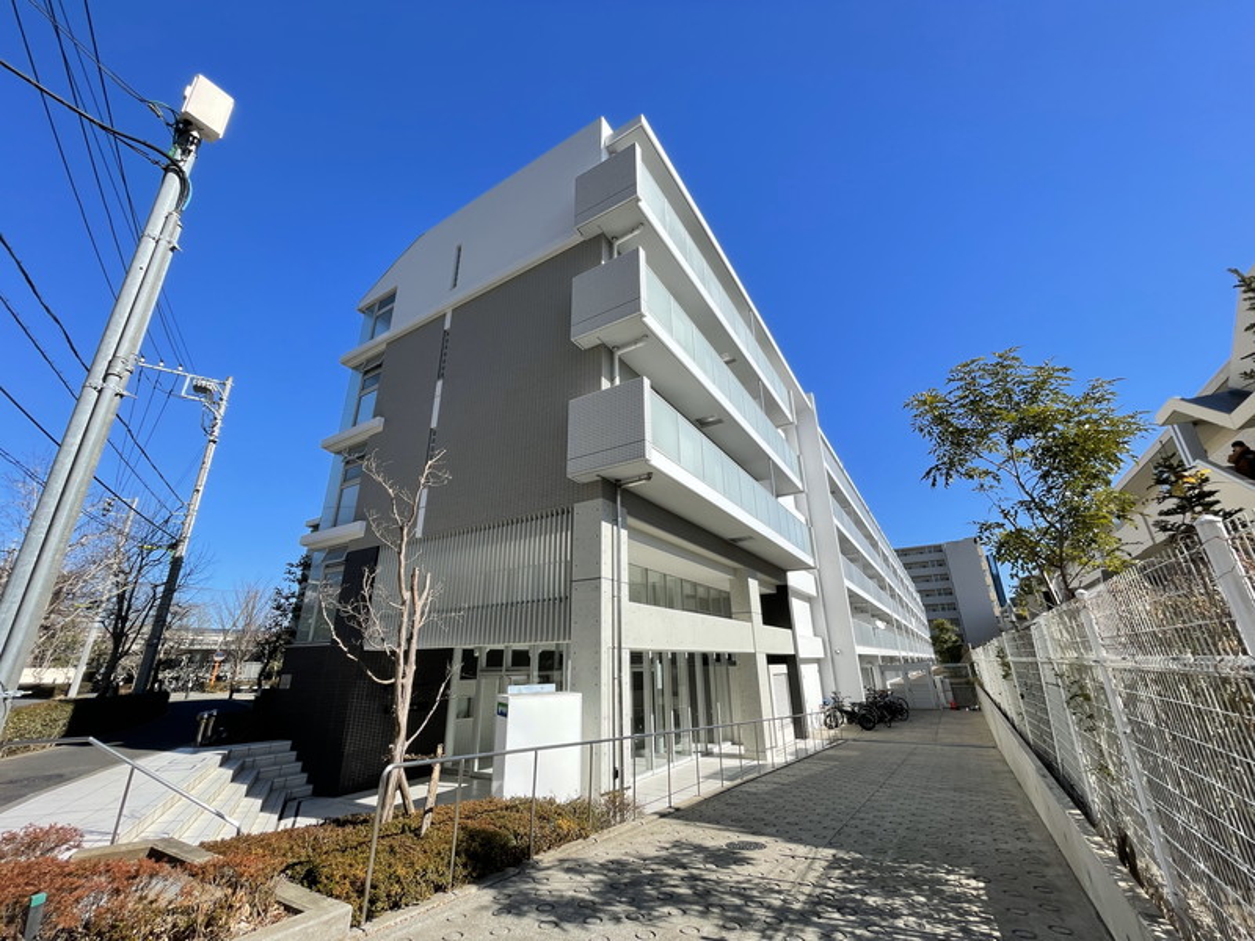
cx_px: 628
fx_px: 508
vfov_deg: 85.7
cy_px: 470
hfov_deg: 102.1
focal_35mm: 14
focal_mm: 1.55
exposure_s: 1/716
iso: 25
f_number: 2.4
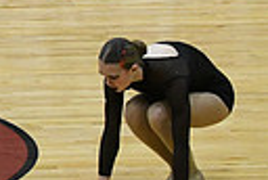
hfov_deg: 4.3
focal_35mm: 474
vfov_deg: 2.9
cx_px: -335
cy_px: -7
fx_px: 3537
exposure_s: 1/500
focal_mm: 70
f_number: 4
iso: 5000
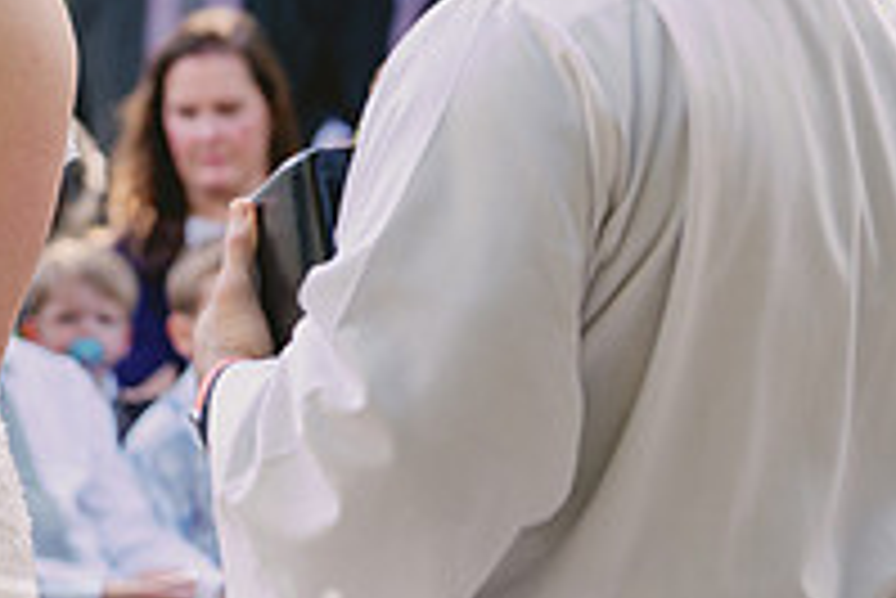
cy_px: 173
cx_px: -342
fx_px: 7621
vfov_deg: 4.5
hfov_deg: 6.7
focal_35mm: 306
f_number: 4
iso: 200
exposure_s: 1/160
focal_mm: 105
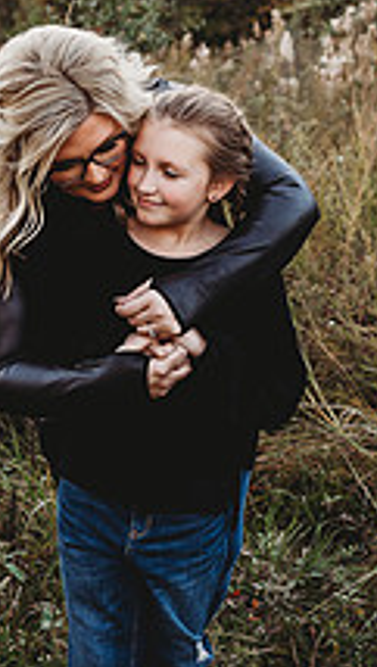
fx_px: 1204
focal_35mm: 68
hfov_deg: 17.8
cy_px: 410
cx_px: 128
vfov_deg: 30.9
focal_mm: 24
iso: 100
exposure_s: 1/125
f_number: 2.5
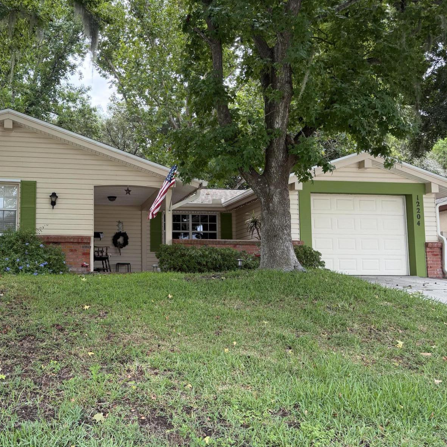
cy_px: 230
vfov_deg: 46.0
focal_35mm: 36
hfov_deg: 44.7
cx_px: 118
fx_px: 526
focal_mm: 6.76
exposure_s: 1/858
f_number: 1.78
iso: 100
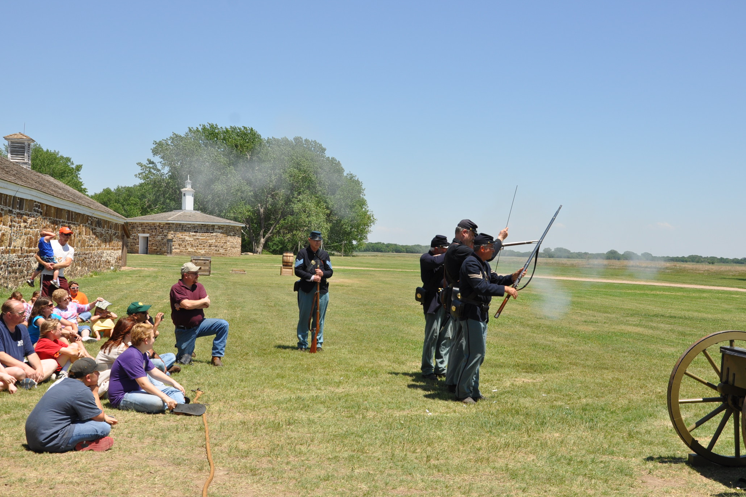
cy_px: 246
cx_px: 377
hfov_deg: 39.6
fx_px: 1036
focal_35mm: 50
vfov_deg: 27.0
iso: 200
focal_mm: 32
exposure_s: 1/320
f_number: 9
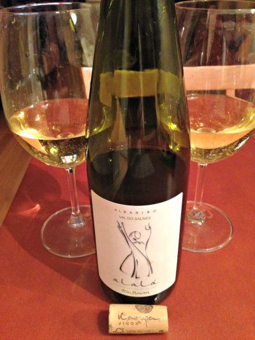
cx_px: 128
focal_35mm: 33
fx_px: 324
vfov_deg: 55.3
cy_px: 170
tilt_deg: -31.5
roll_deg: +1.6
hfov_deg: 43.0
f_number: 2.4
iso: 500
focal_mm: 4.12
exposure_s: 1/15
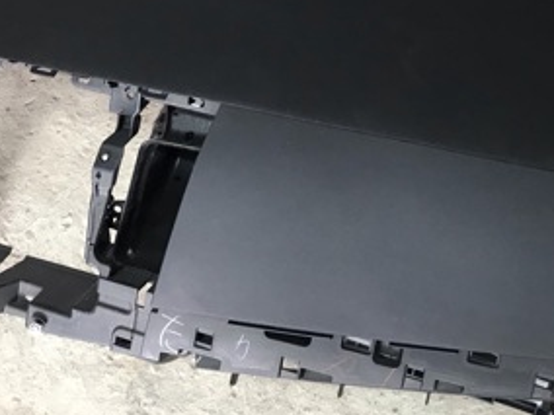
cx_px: 240
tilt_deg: -61.7
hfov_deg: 30.7
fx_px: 1008
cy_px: 53
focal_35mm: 63
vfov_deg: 22.8
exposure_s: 1/33
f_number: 1.8
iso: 32
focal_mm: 3.99
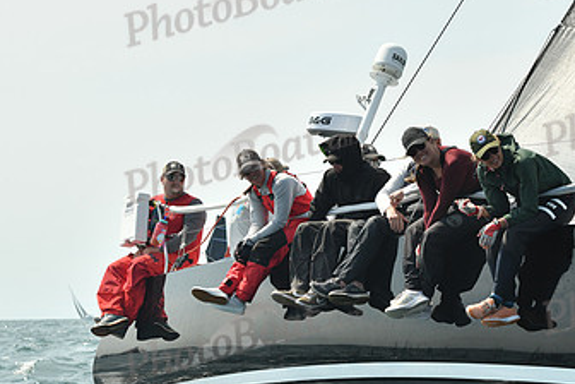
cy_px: 225
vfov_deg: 8.4
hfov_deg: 12.5
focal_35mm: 164
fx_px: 2619
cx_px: 455
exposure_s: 1/1600
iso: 320
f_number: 6.3
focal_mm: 95
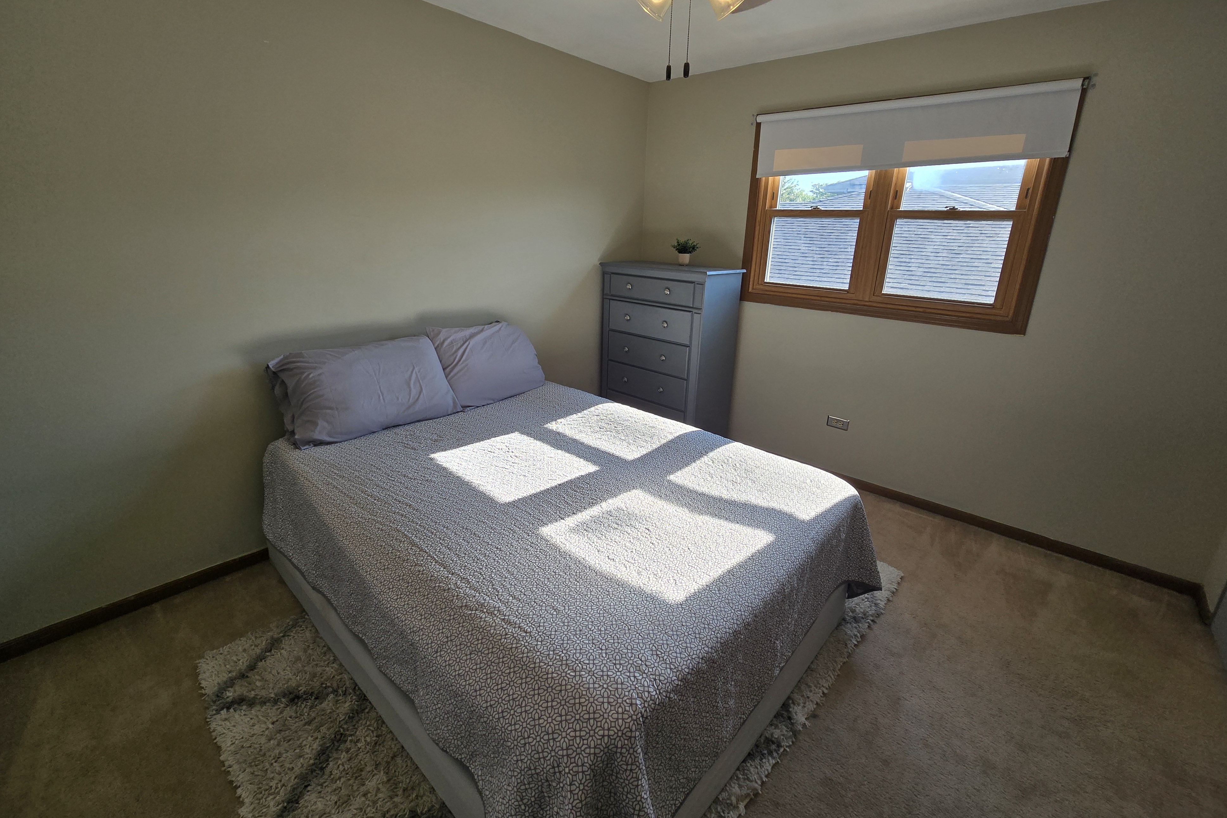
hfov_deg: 104.3
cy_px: 373
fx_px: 477
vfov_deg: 81.0
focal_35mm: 14
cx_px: 619
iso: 50
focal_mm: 2.2
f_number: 2.2
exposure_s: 1/316
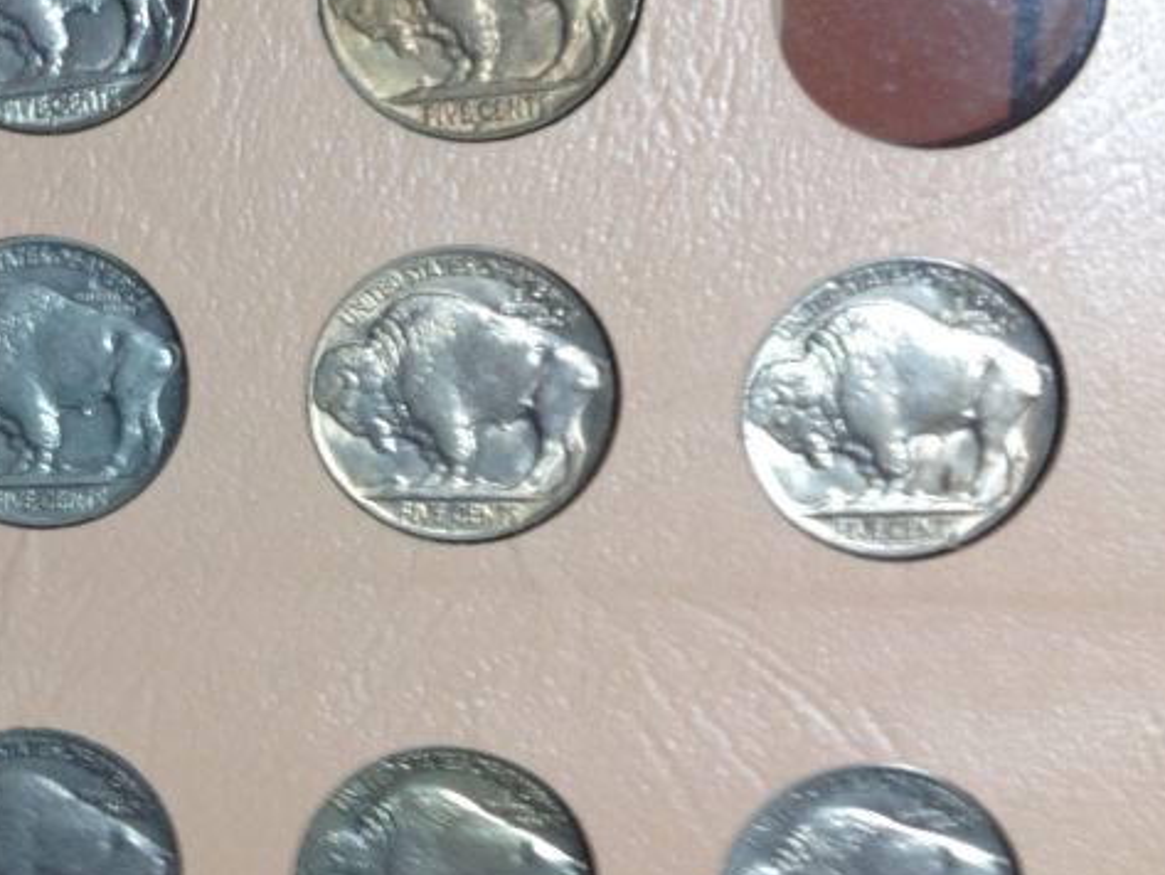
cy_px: 195
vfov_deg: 19.7
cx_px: -47
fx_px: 2491
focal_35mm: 74
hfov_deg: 24.9
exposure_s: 1/20
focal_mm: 4.28
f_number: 2.4
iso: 50
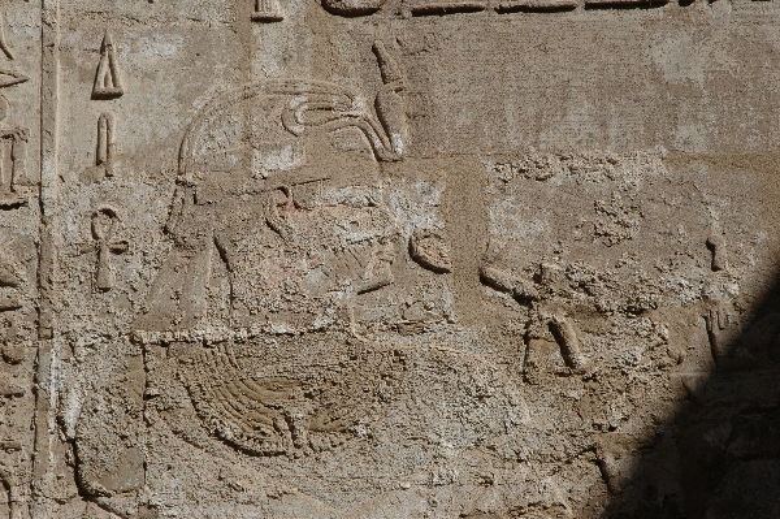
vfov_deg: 15.2
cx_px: 390
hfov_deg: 22.6
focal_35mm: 90
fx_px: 1948
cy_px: 260
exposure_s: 1/400
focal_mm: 60
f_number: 10
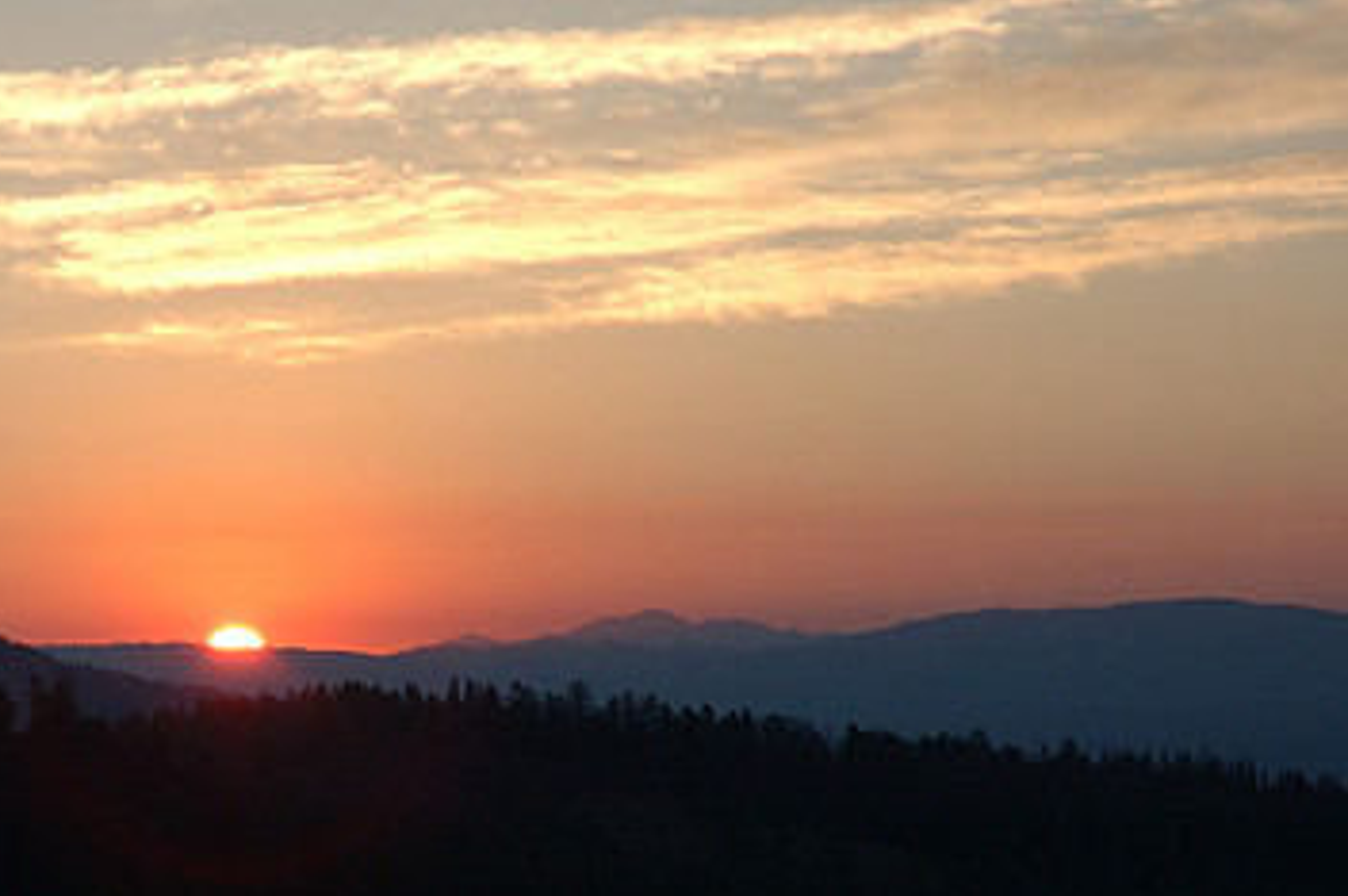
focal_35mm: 173
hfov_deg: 11.8
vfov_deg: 7.9
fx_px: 6472
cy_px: 643
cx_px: 253
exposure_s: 1/250
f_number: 8
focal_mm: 70
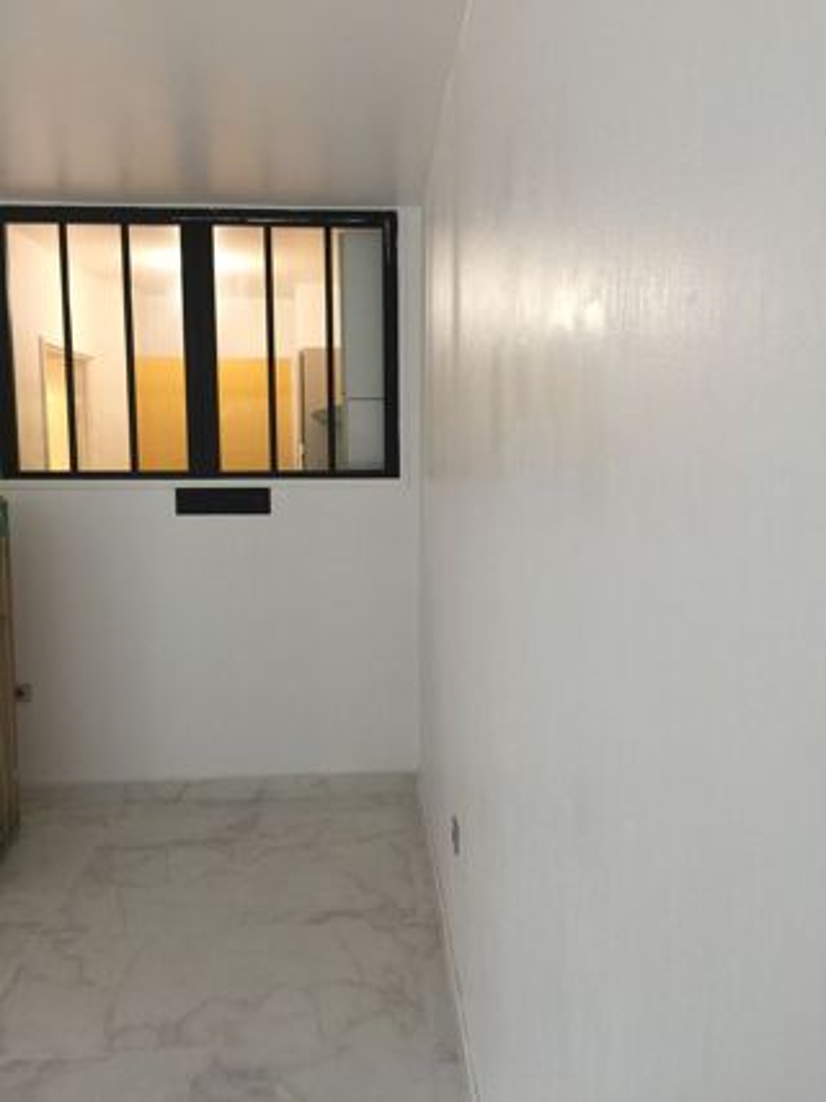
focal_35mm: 29
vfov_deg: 61.7
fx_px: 923
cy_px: 551
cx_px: 413
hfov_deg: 48.2
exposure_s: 1/17
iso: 64
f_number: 2.2
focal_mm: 4.15
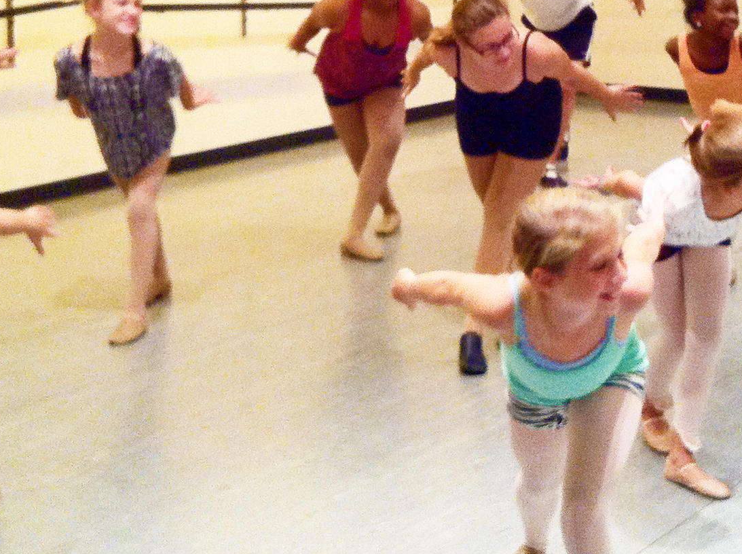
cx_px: 479
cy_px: 60
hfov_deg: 23.5
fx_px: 1776
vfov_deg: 17.5
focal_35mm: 83
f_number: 2.8
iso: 160
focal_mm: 3.85
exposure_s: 1/15
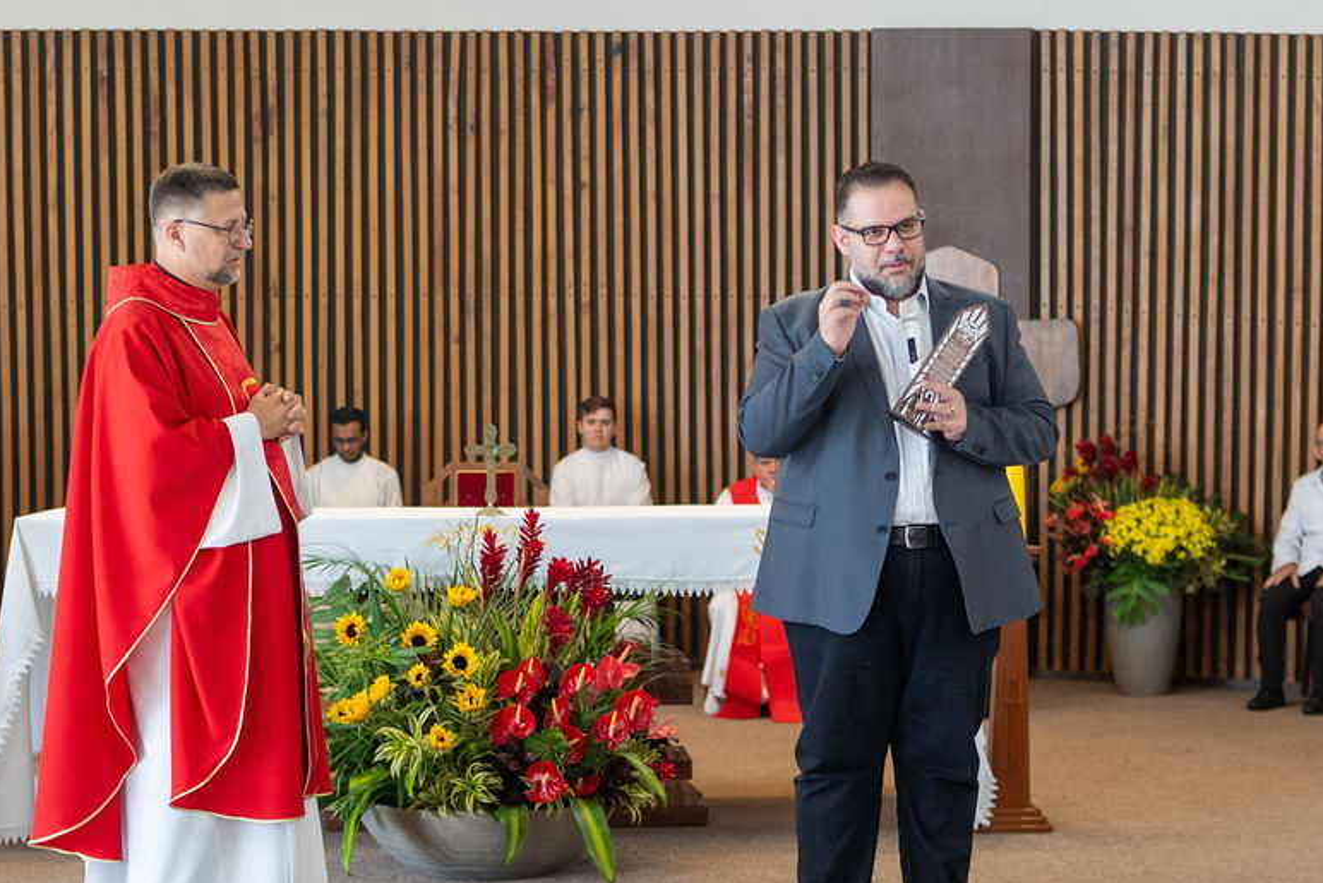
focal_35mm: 69
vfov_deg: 19.7
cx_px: 651
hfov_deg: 29.2
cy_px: 556
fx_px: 2536
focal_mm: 35
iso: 1000
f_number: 2.2
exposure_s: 1/160
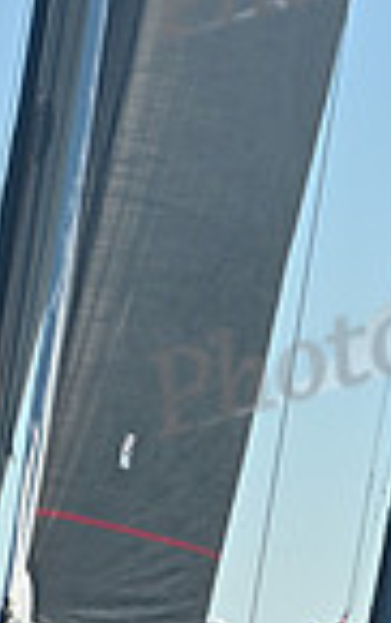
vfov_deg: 6.9
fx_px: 5185
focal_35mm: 305
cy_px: 608
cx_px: -69
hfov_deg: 4.3
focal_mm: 75
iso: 250
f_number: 6.3
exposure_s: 1/1600
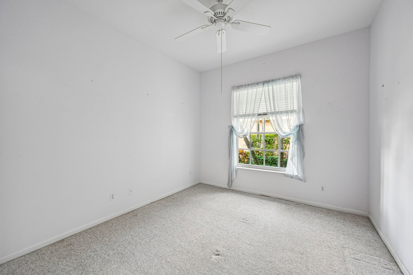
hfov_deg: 104.3
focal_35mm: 14
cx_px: 206
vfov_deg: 81.2
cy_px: 138
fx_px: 161
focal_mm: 14
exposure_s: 1/60
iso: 2500
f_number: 8
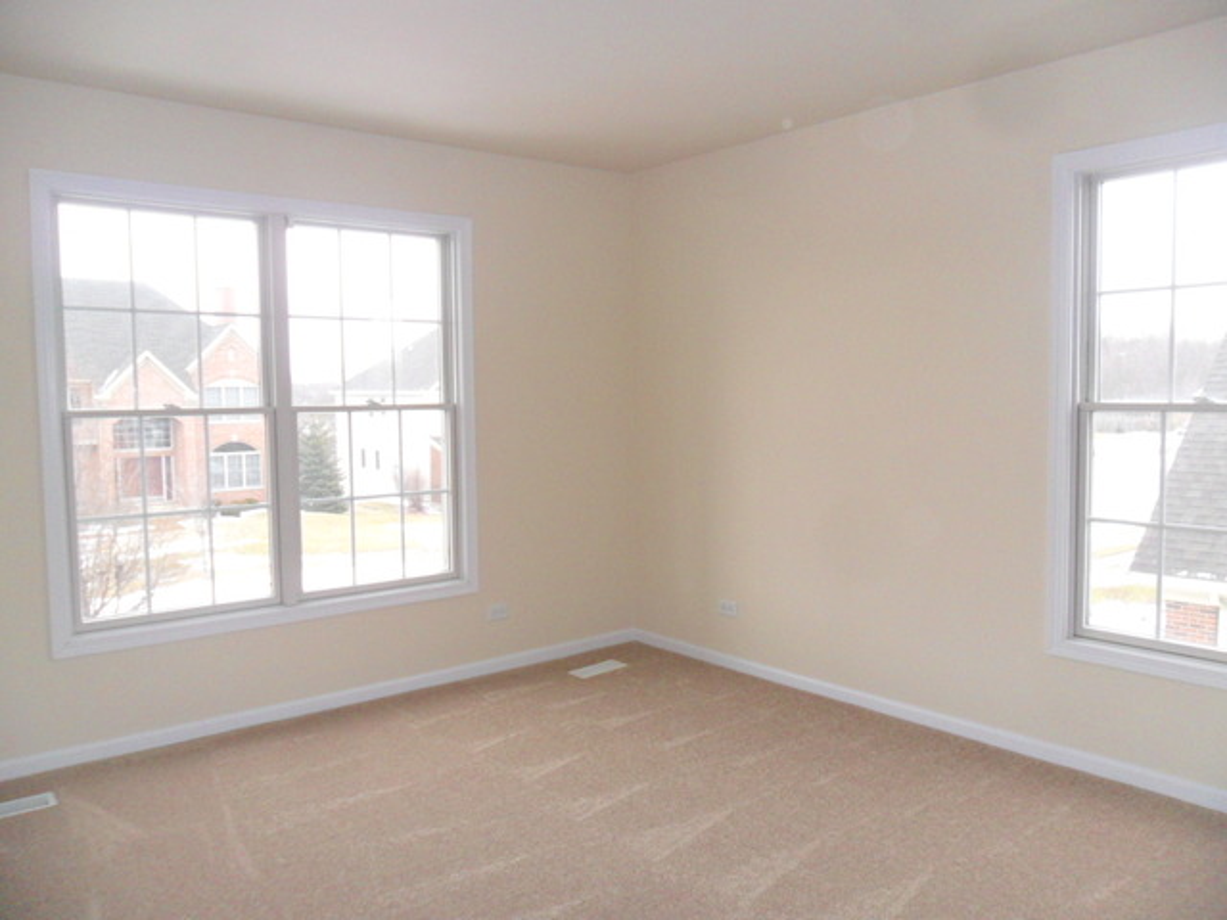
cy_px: 460
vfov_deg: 51.4
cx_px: 614
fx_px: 957
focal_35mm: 27
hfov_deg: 65.3
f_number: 3.5
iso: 200
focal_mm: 4.9
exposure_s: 1/30
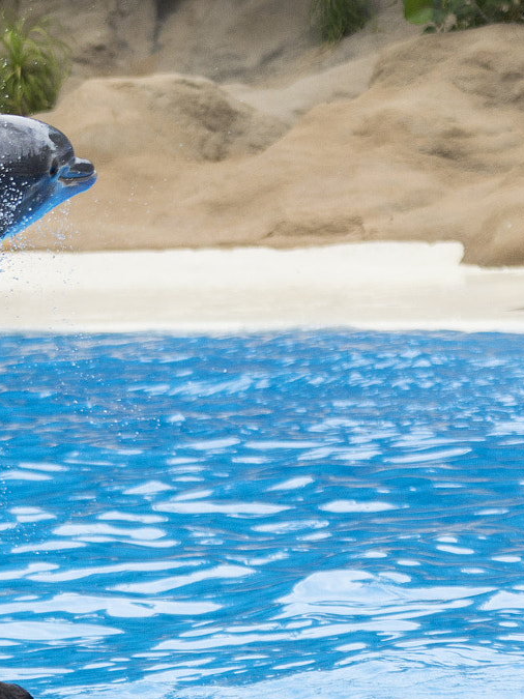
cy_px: 461
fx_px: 7733
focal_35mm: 383
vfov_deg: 5.2
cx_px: -152
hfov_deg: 3.9
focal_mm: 112
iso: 400
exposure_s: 1/4000
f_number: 2.8
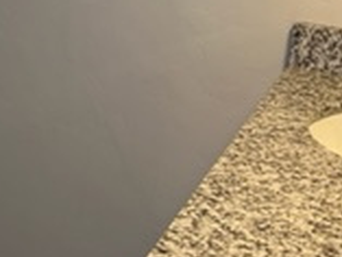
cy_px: 111
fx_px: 1048
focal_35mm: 106
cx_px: -70
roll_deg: -2.0
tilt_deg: -19.9
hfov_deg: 17.6
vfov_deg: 14.0
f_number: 1.5
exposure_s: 1/120
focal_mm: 5.7
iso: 125
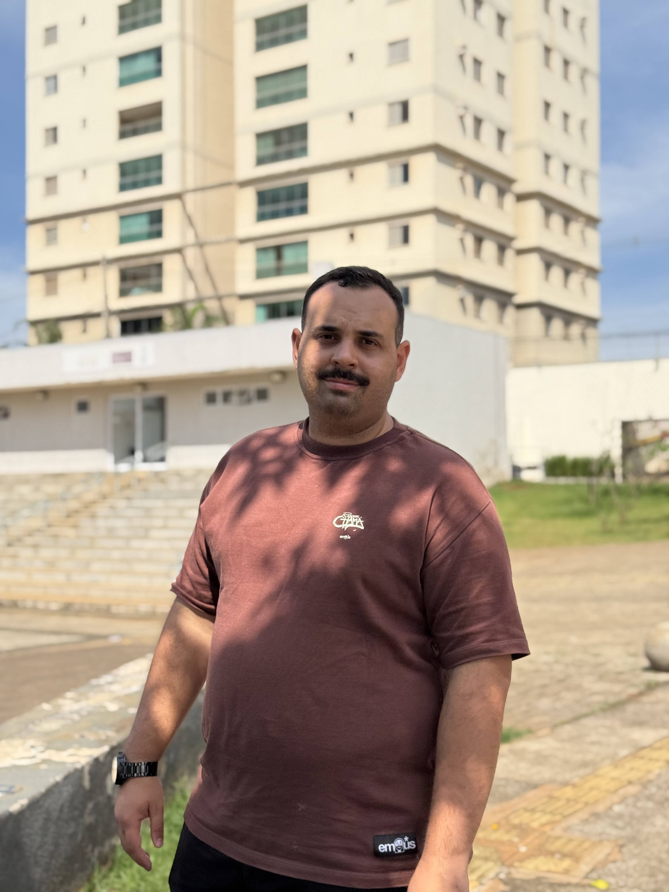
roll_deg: -0.1
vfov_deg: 39.7
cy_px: 446
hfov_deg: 30.3
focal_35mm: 48
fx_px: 1237
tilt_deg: +3.3
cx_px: 334
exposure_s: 1/6536
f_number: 1.78
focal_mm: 6.76
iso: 80
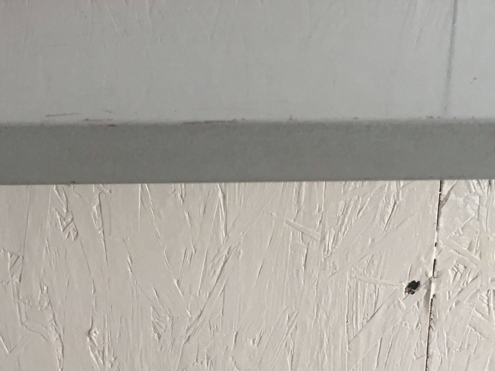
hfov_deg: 28.6
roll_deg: -0.4
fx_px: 972
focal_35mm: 68
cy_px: 178
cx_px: 239
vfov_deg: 21.6
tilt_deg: -25.2
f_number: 2.2
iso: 32
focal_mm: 4.15
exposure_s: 1/33
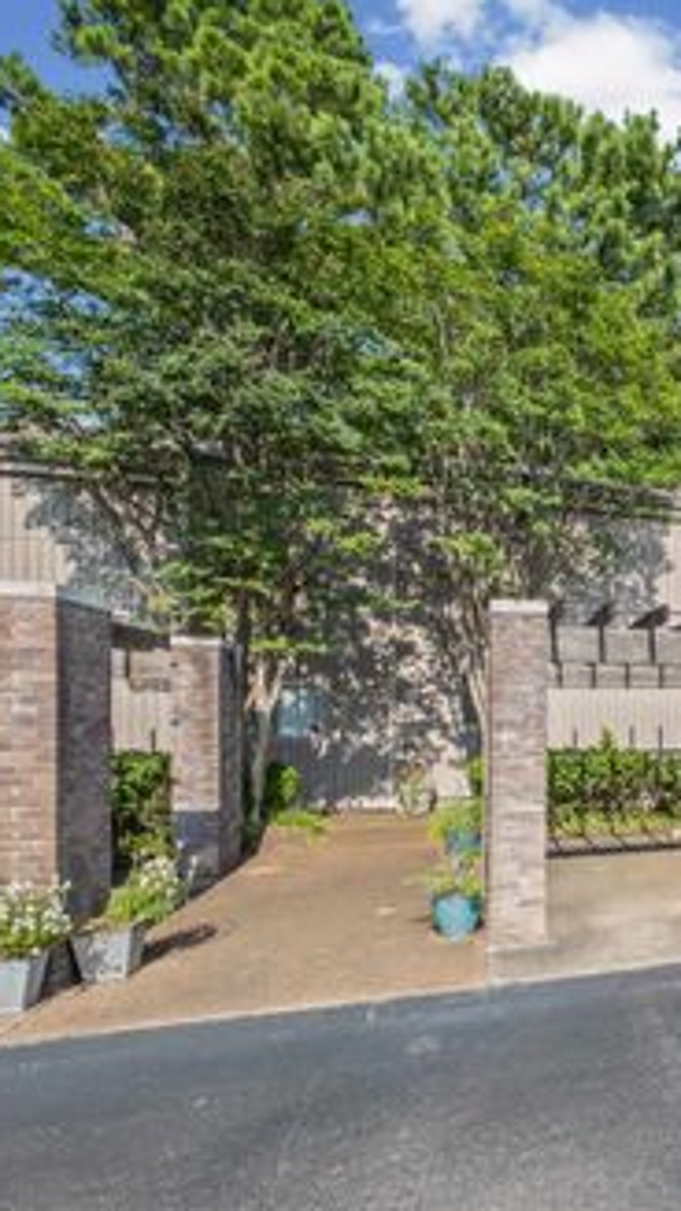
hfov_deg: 36.6
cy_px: 613
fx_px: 770
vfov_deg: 76.3
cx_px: 818
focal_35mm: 24
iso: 400
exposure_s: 1/1000
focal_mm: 10
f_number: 5
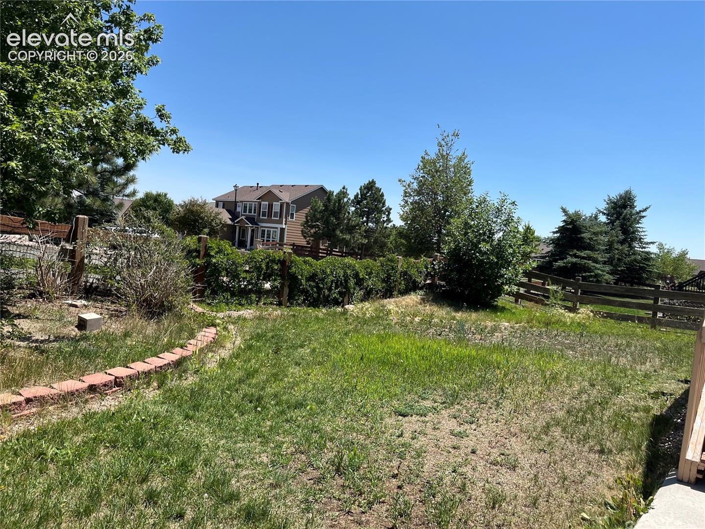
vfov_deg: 53.1
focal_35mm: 26
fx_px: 530
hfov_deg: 67.3
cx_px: 352
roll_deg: -5.7
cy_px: 264
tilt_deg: -2.6
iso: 50
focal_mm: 5.1
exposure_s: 1/3049
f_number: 1.6
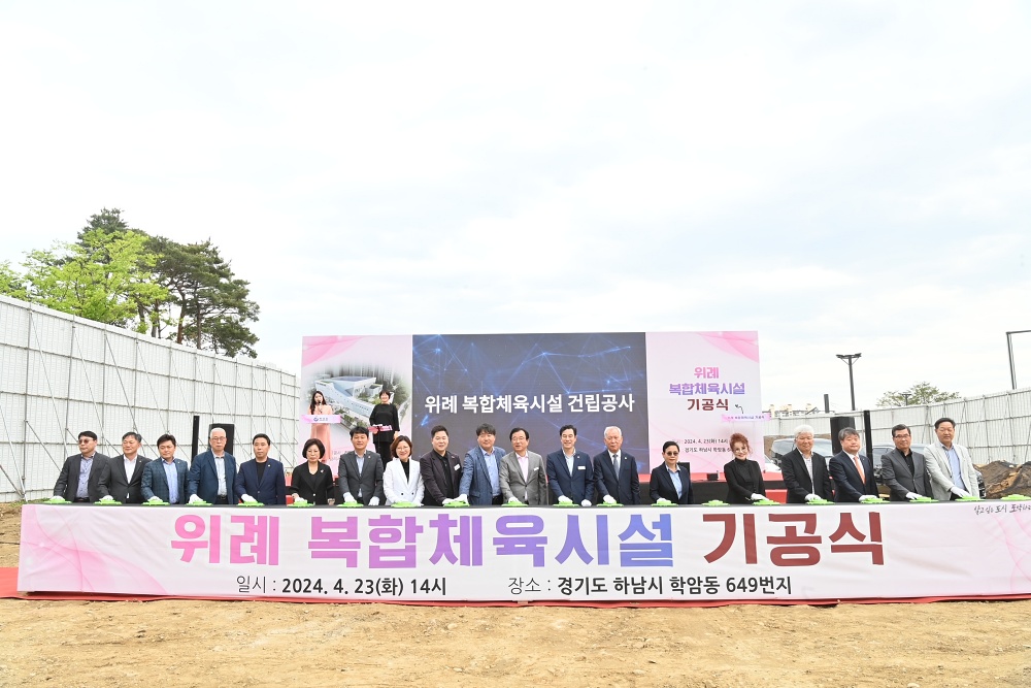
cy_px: 344
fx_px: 687
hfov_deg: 73.7
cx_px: 516
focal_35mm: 24
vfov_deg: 53.1
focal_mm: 24
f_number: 14
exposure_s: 1/160
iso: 800
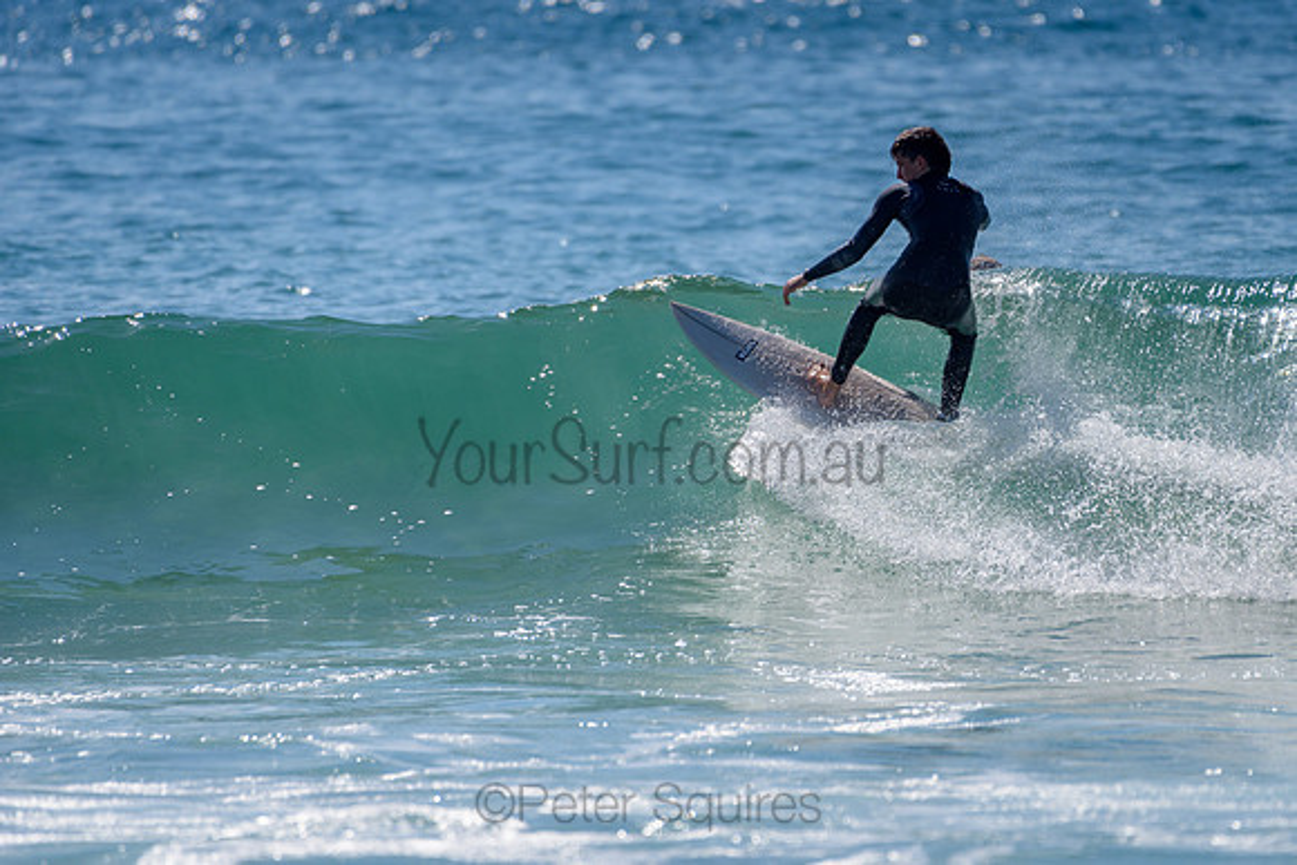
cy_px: 393
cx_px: 795
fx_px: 22096
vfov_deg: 2.2
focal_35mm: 613
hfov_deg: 3.4
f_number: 5.6
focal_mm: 500
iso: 100
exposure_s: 1/2000
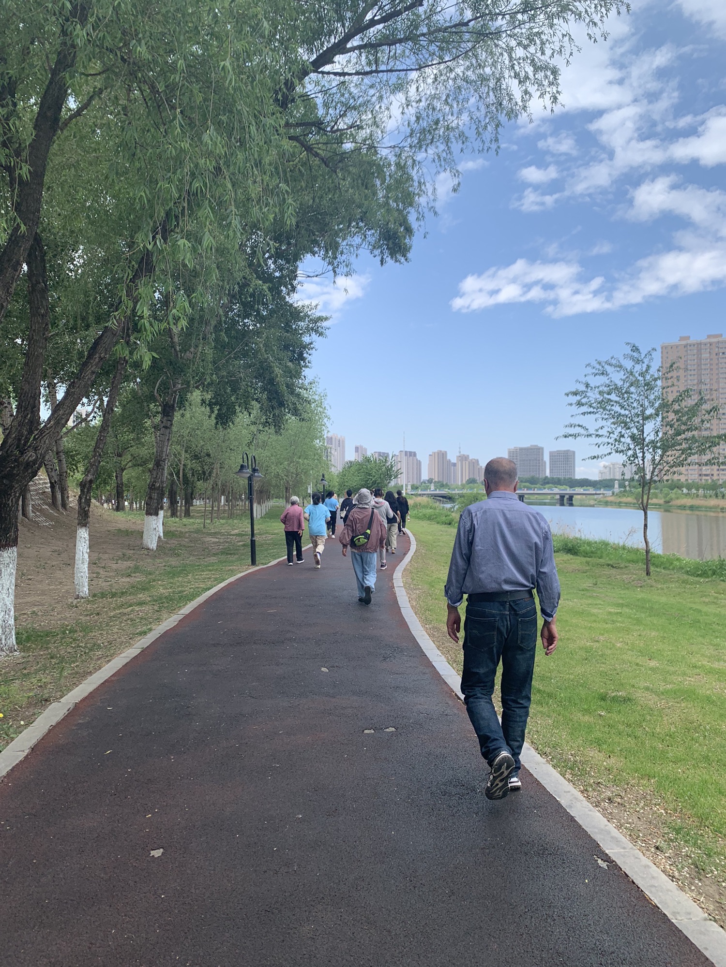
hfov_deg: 53.1
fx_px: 727
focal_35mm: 26
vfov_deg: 67.3
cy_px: 484
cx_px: 363
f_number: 1.8
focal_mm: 4.25
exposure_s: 1/1350
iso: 25
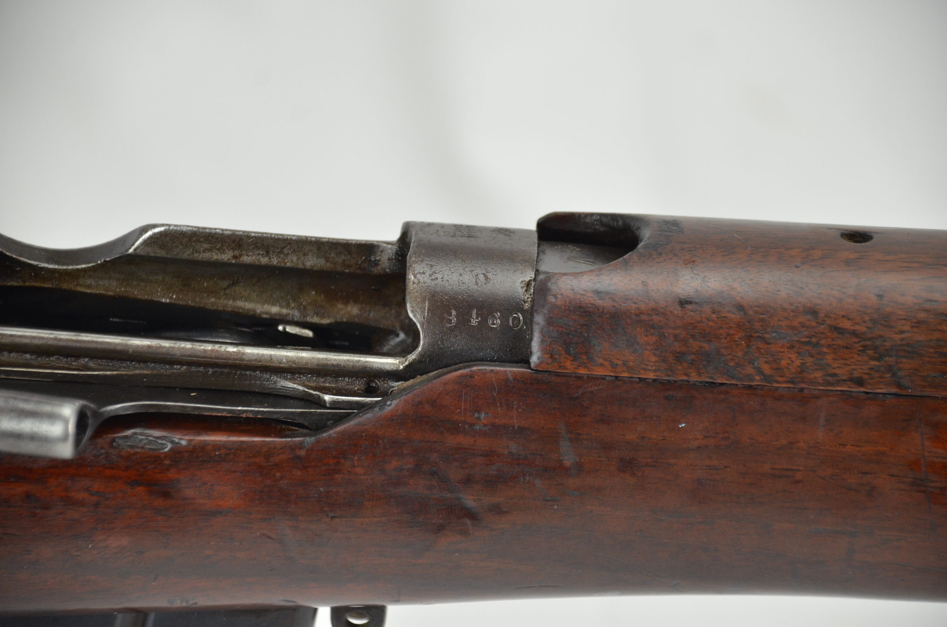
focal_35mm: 202
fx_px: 5316
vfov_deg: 6.8
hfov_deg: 10.2
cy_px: 314
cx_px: 474
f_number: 5.6
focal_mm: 135
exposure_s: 1/125
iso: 900
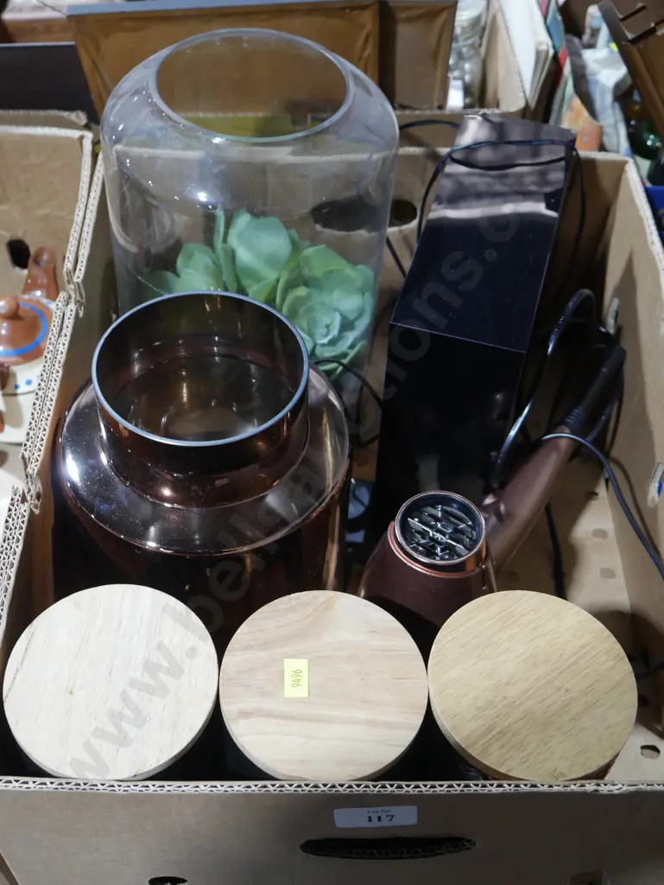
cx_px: 332
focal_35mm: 40
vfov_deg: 46.8
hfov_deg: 36.0
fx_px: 1022
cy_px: 442
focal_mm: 20
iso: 1000
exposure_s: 1/60
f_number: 4.5
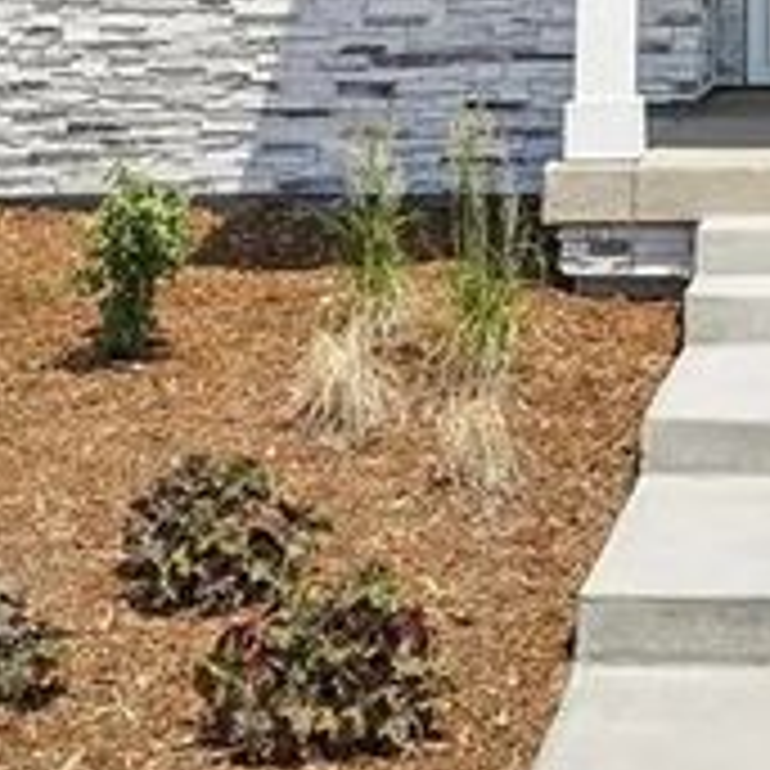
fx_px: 2618
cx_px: 964
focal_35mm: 104
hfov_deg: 16.0
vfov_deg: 15.0
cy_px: -504
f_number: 8
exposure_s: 1/250
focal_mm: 20.4
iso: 100
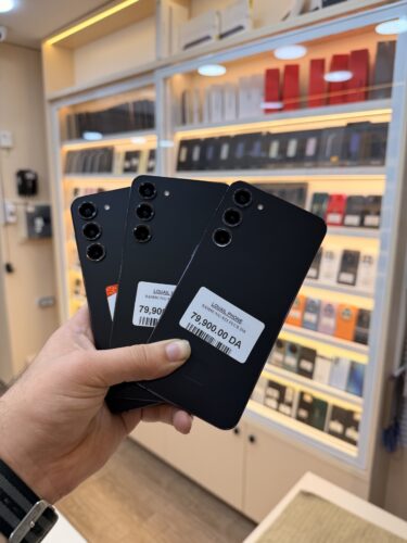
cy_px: 272
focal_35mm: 24
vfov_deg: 71.6
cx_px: 204
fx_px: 376
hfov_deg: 56.8
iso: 80
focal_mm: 6.76
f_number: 1.78
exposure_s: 1/332
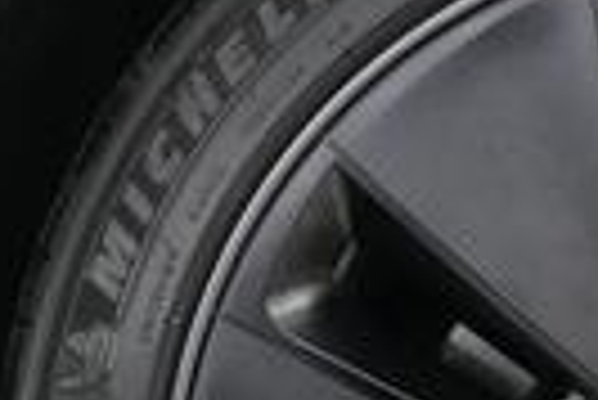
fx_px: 1995
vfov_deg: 11.1
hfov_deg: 16.2
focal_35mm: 120
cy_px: 535
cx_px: 764
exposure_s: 1/160
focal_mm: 25
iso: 6400
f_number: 2.8
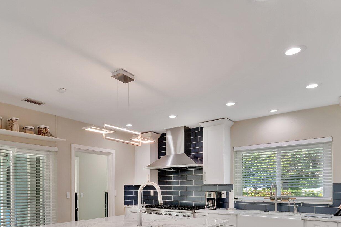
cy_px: 189
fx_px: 237
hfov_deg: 70.1
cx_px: 123
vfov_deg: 47.8
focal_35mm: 25
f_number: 8
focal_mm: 10
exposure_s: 1/50
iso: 1100
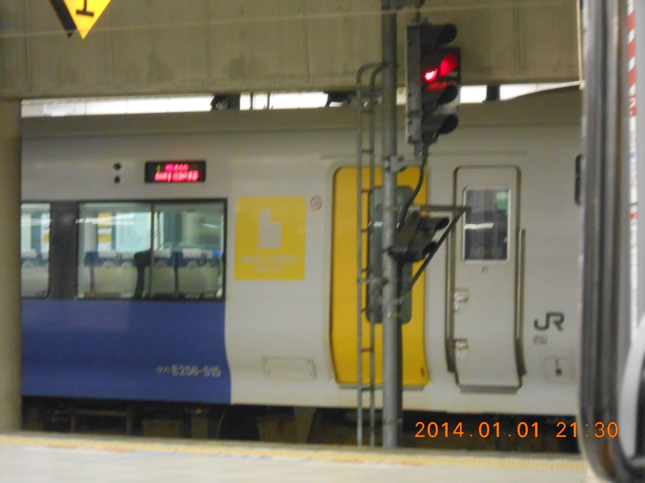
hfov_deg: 12.7
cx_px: 322
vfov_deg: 9.5
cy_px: 242
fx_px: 2907
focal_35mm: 156
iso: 800
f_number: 6.5
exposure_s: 1/13
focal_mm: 27.6
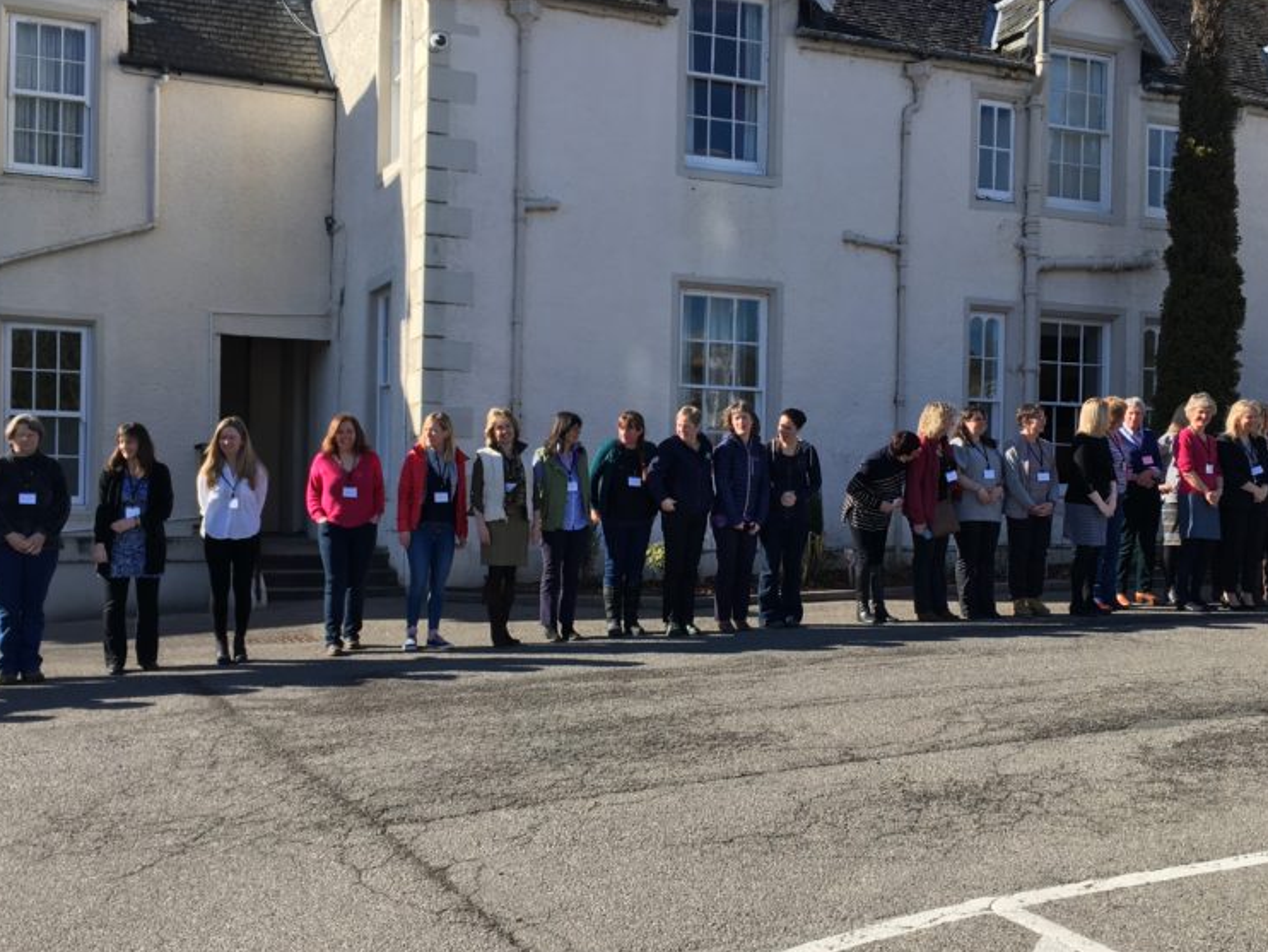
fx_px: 1466
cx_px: 660
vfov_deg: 36.0
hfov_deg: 46.8
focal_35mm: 40
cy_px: 504
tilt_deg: -1.3
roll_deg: -1.1
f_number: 2.2
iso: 25
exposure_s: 1/674
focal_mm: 4.15
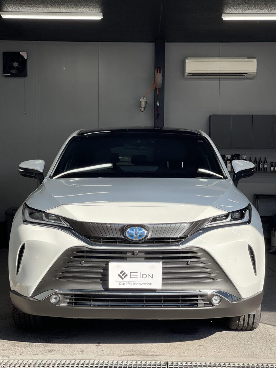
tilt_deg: -0.6
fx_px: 680
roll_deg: -0.7
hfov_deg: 22.9
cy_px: 184
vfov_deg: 30.3
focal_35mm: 64
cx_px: 138
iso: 32
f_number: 2.2
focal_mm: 7.5
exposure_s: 1/374
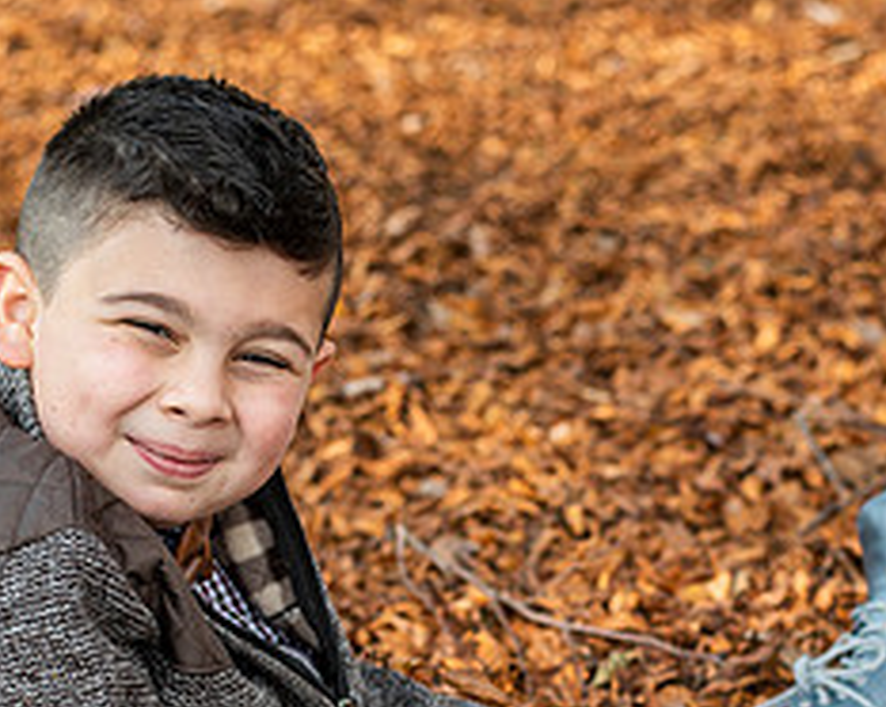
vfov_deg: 13.1
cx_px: 597
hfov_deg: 16.4
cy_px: 633
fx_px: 3065
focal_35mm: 117
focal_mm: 50
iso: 400
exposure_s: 1/500
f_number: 3.5
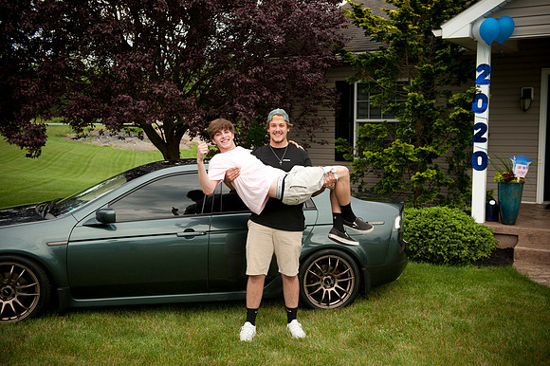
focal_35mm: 40
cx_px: 275
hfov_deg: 48.5
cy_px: 183
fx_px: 611
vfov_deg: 33.4
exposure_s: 1/640
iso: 500
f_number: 5.6
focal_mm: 40
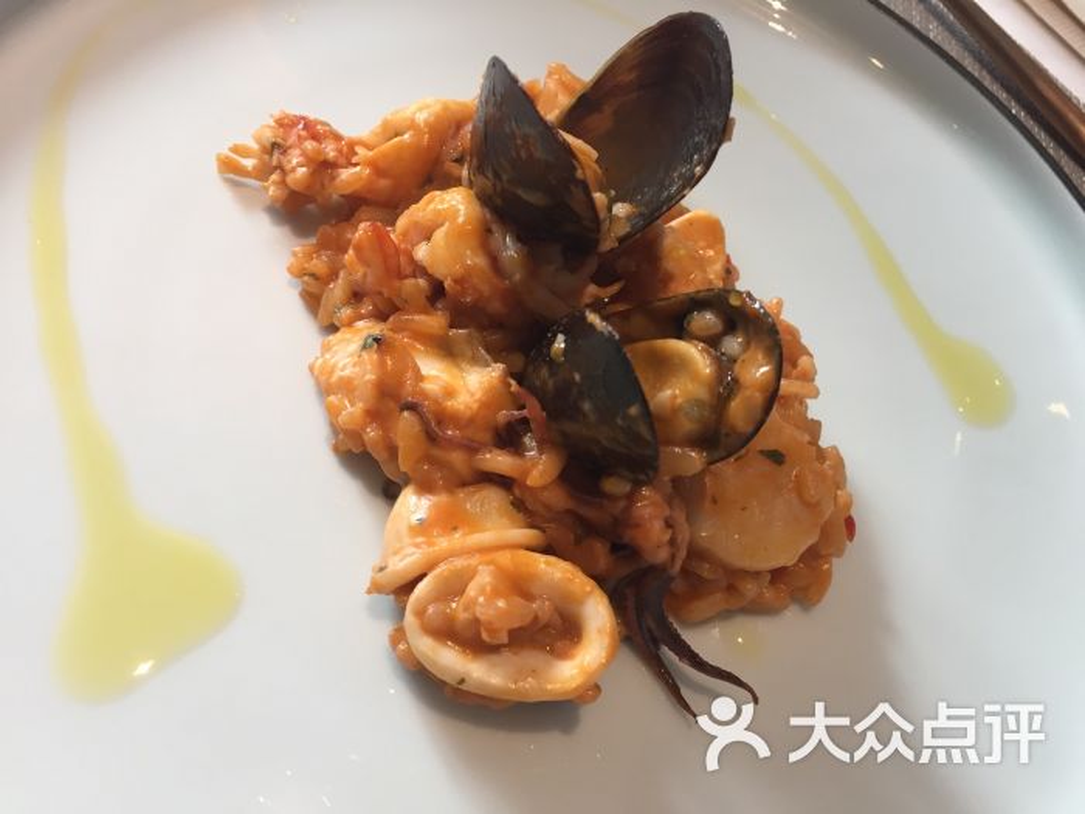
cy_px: 407
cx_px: 542
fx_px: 909
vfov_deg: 48.2
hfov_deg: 61.7
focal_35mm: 29
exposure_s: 1/33
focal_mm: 4.15
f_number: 2.2
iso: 40
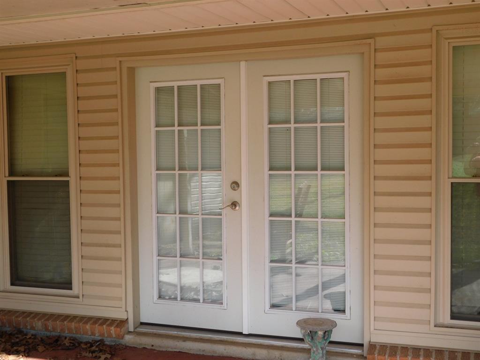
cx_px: 240
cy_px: 180
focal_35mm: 45
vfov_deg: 32.2
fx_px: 624
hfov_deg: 42.1
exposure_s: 1/250
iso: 125
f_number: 3.7
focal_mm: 8
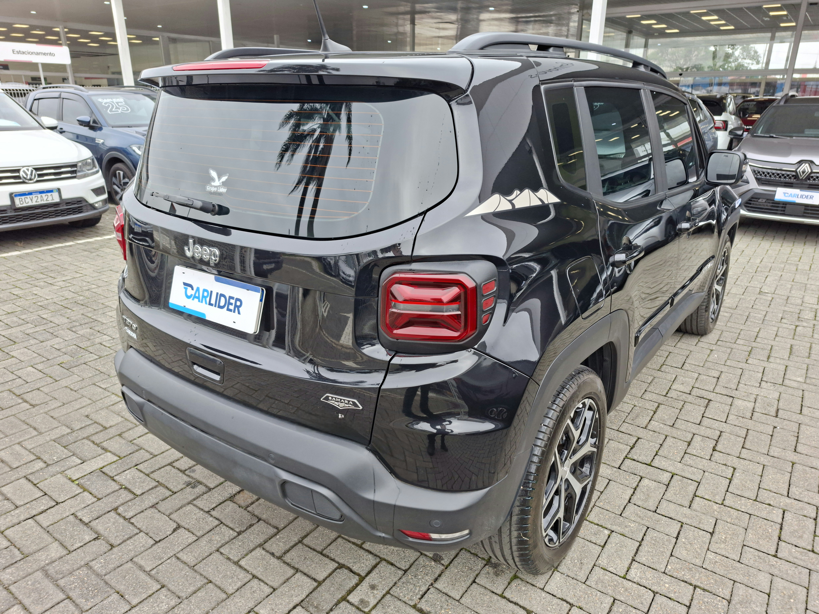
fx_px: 544
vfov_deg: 58.9
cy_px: 307
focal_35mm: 23
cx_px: 410
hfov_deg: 73.9
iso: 50
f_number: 1.8
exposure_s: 1/200
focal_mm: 5.54
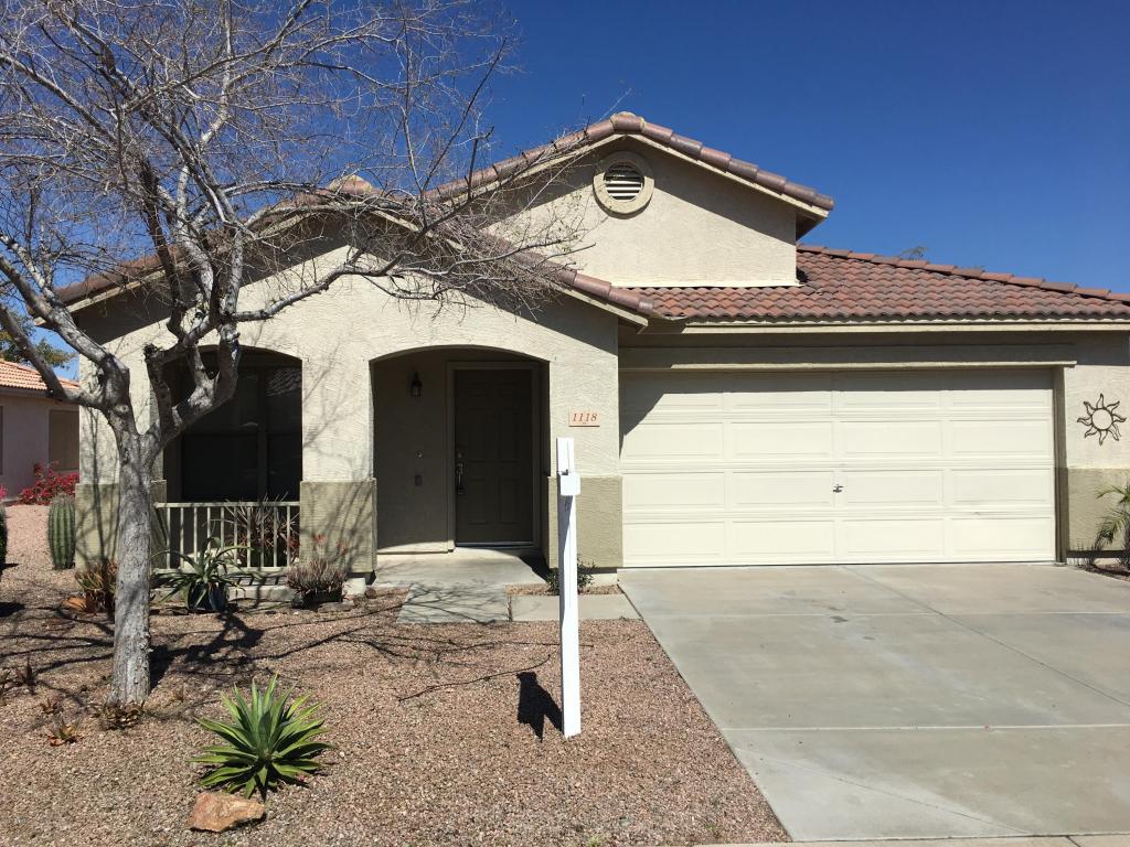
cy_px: 424
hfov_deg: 61.7
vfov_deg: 48.2
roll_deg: +1.0
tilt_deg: +0.8
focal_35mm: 29
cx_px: 565
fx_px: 947
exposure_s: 1/3344
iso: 25
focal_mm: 4.15
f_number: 2.2
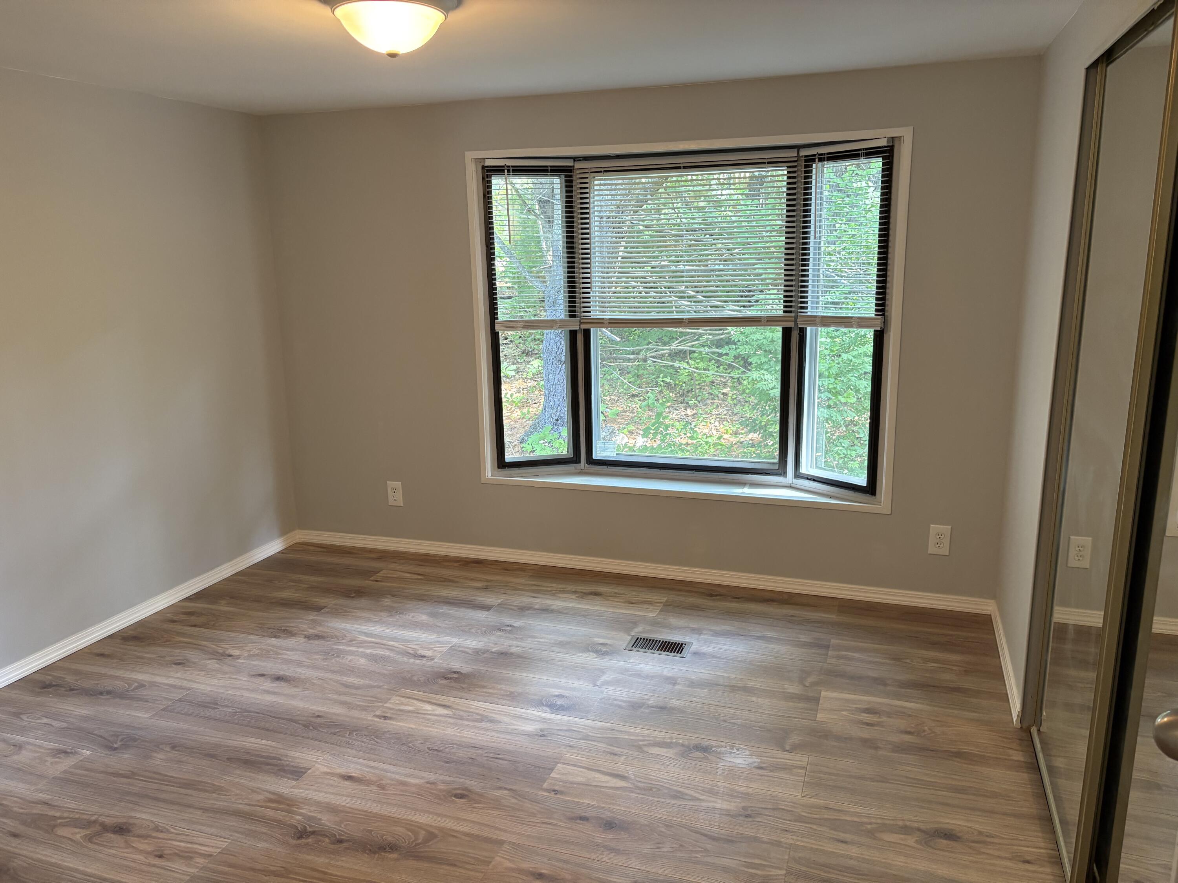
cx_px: 589
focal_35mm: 26
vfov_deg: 53.1
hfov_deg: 67.3
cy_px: 442
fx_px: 885
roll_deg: +3.2
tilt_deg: -12.0
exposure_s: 1/60
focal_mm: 5.96
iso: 125
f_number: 1.6
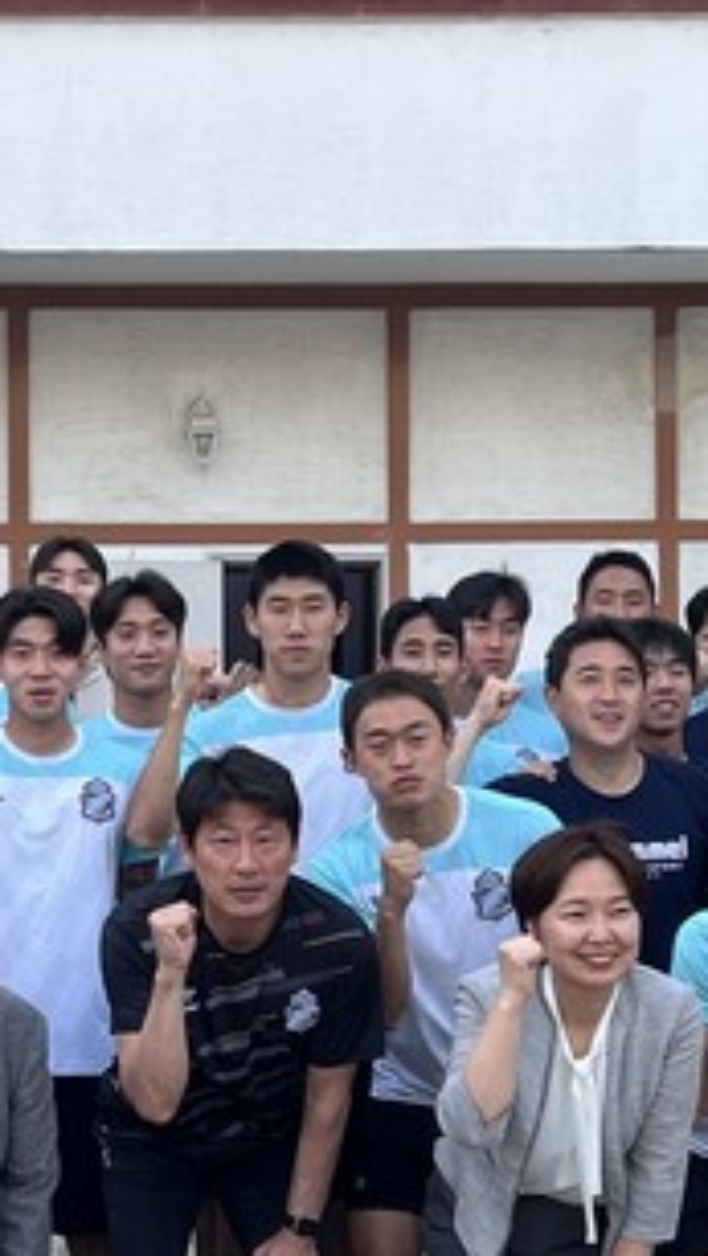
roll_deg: +0.6
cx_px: 98
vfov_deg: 25.5
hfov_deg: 14.5
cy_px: 759
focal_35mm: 83
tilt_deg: +5.5
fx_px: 2766
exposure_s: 1/361
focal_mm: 5.7
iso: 50
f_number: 1.5
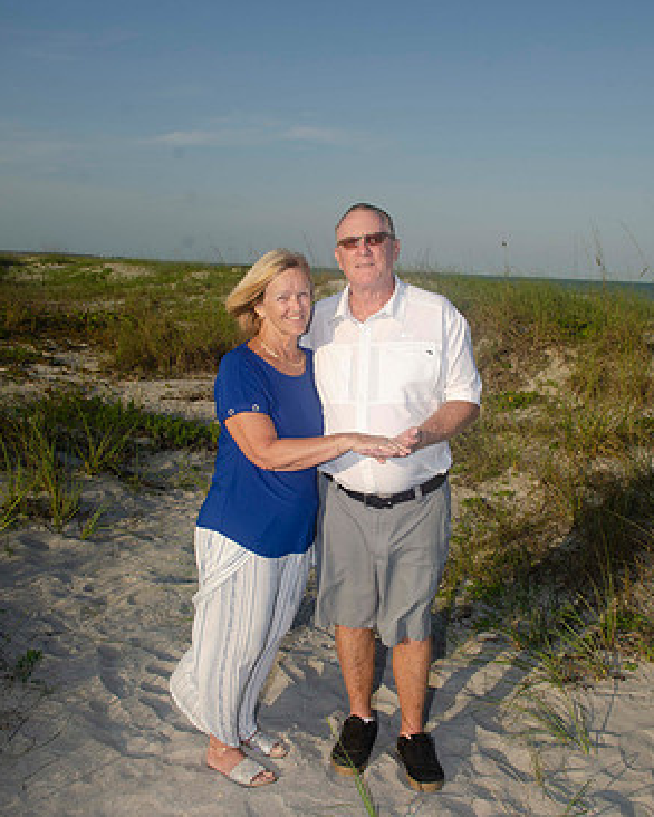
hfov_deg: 39.2
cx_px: 328
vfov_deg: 47.9
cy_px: 375
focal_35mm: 38
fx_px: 919
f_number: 10
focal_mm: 22
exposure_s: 1/250
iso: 100
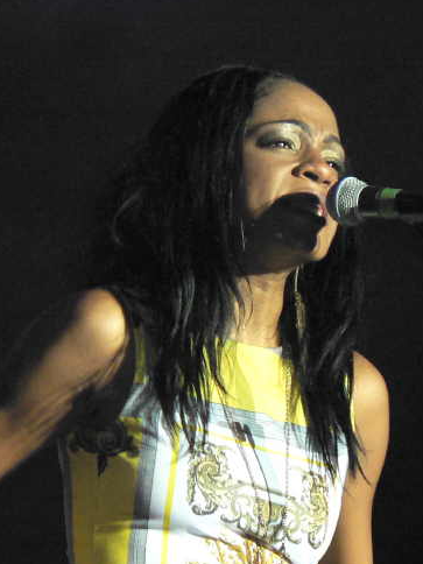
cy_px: 315
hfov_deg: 4.3
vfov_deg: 5.7
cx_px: 255
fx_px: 5637
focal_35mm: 346
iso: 400
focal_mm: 47.8
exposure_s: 1/60
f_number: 3.3
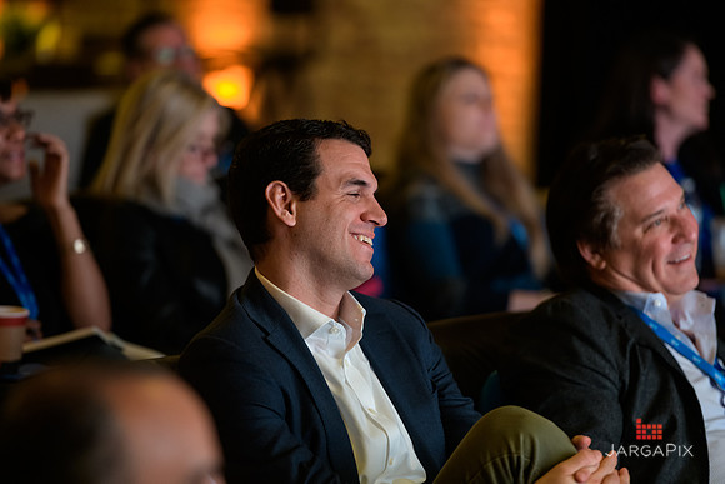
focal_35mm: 200
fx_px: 4029
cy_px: 242
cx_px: 362
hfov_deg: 10.3
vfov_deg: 6.9
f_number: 3.2
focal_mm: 200
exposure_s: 1/100
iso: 1600
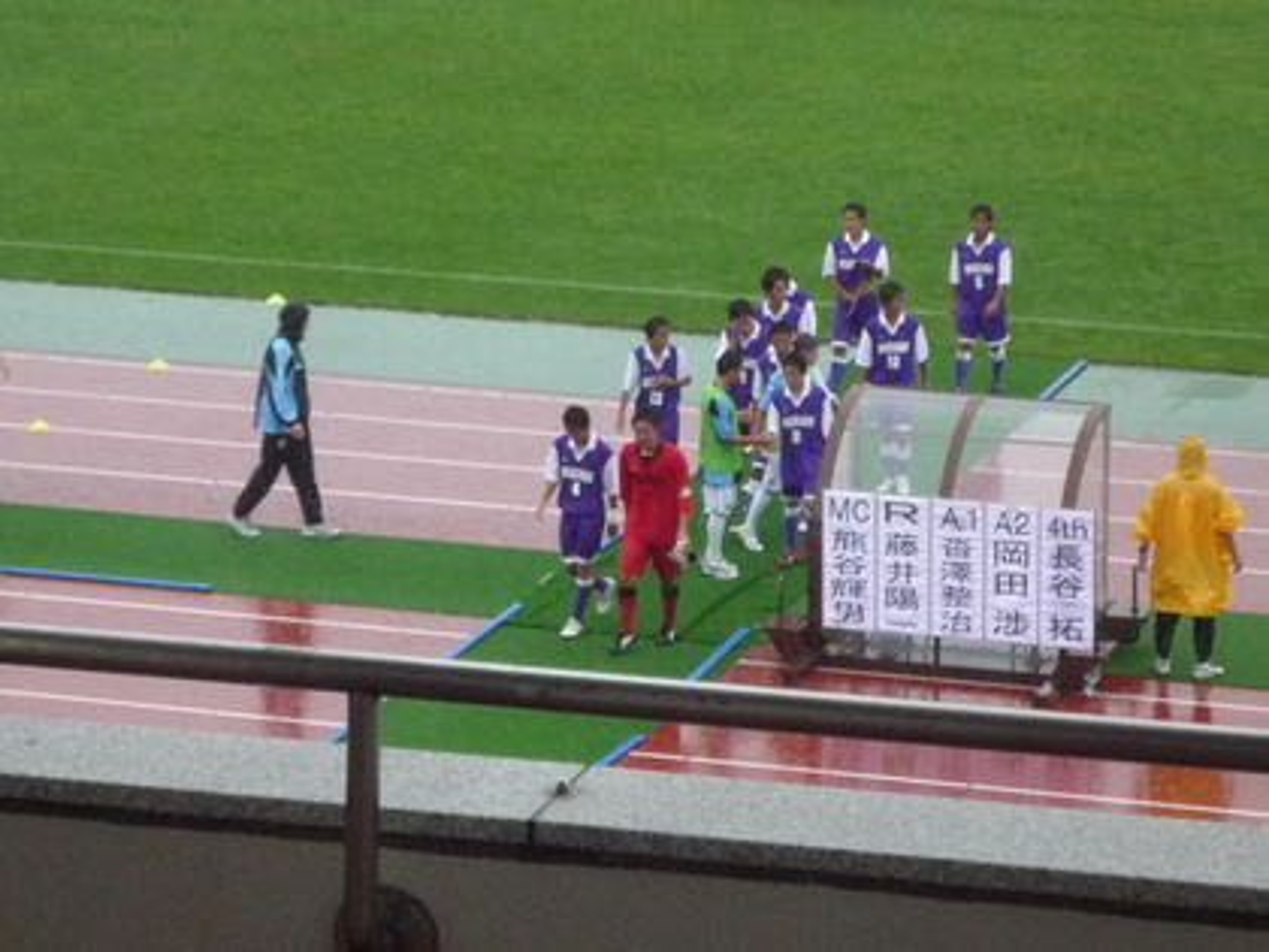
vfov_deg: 8.2
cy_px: 476
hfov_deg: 11.0
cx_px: 634
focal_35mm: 180
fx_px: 6599
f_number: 5.6
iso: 400
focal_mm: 17.6
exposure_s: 1/50
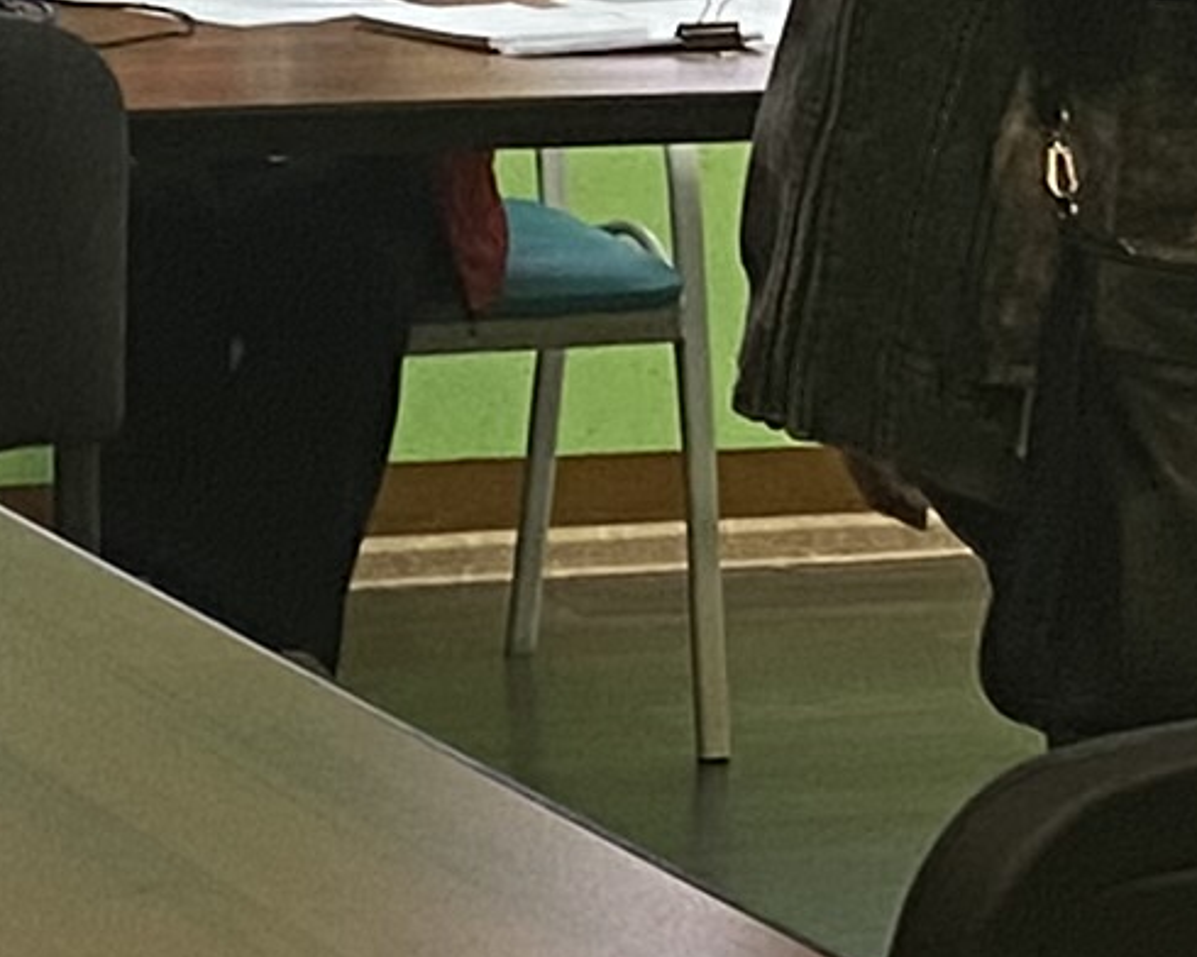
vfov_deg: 7.4
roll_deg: -1.4
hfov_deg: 9.2
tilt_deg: -4.8
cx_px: 843
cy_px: -85
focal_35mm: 209
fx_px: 7404
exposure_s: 1/50
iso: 100
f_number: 1.8
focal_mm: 4.25
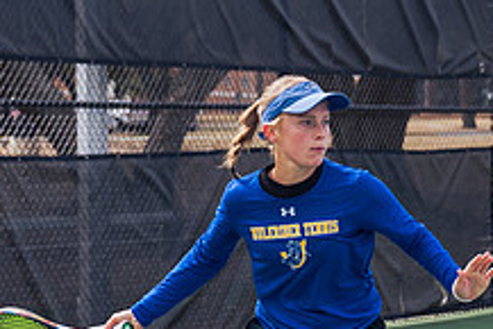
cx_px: 363
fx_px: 2165
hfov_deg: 13.0
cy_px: 267
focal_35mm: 158
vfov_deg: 8.7
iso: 640
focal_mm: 56
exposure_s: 1/2500
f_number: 4.5
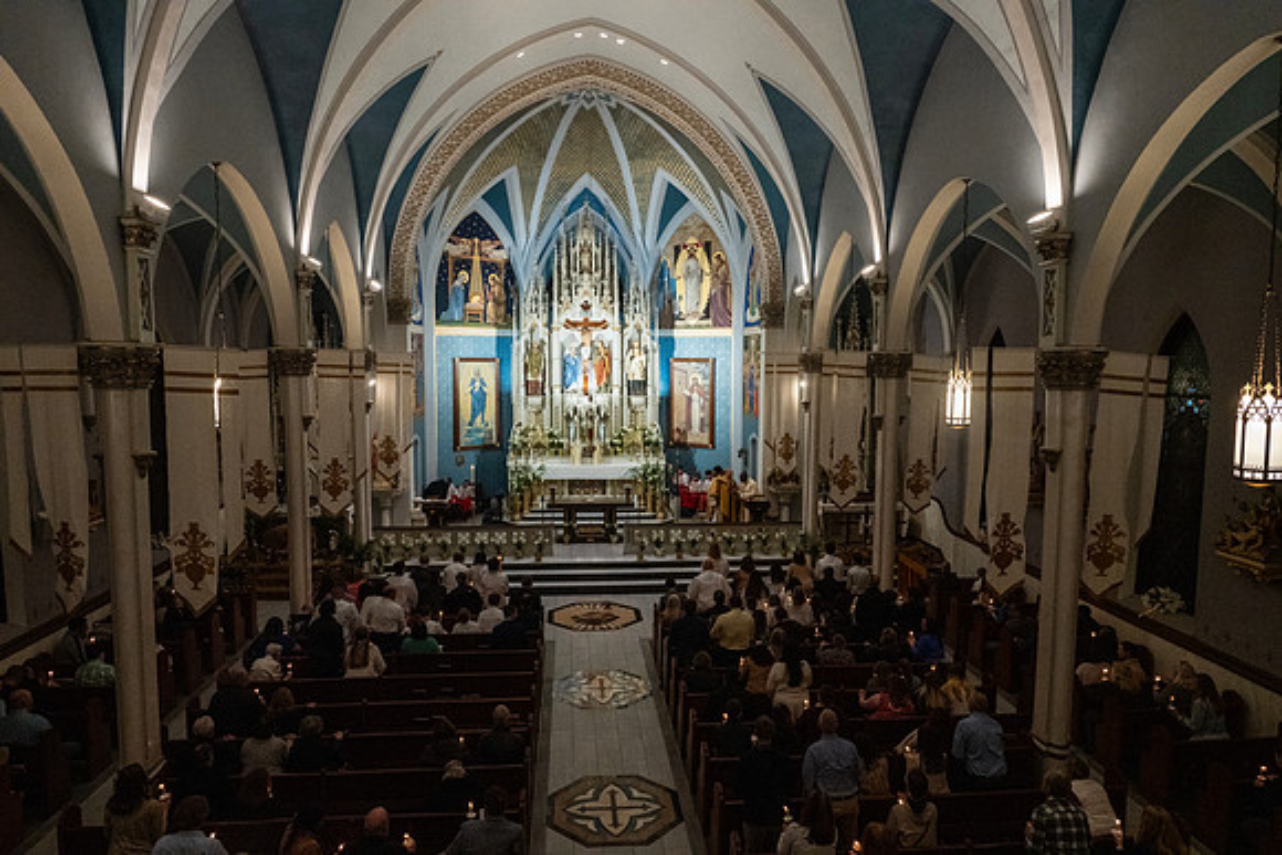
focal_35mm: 24
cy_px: 428
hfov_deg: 73.7
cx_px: 641
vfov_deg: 53.2
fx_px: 855
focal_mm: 24
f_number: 13
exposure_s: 1/60
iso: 5000
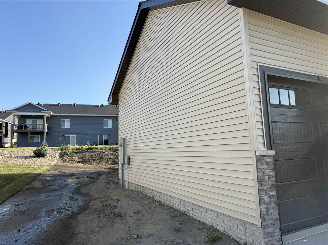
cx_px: 164
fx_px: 227
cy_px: 122
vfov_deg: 56.8
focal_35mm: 24
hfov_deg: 71.6
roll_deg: +2.4
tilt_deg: +9.5
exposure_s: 1/2110
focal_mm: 6.76
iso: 80
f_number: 1.78
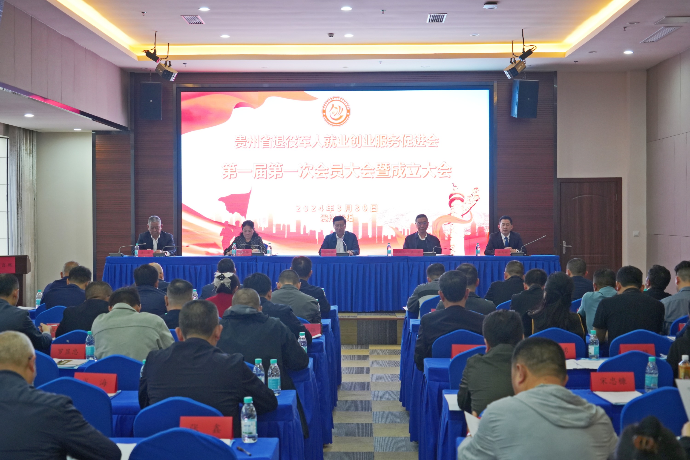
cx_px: 345
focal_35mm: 50
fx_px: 958
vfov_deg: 27.0
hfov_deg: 39.6
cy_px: 230
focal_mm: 50
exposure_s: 1/60
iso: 1600
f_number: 5.6
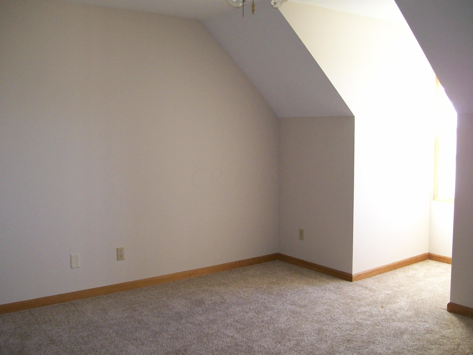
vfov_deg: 39.7
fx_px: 492
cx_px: 236
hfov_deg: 51.4
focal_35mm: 36
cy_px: 178
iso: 140
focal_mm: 6
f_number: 2.7
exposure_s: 1/66.5
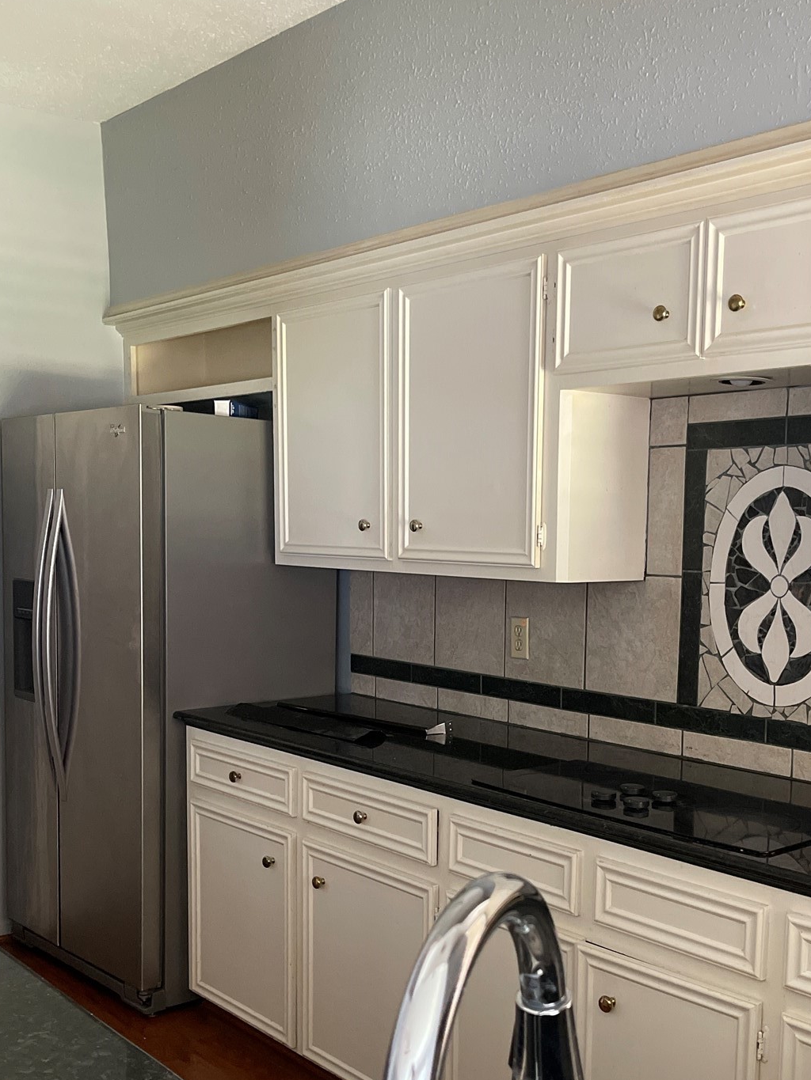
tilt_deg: -7.2
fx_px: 1218
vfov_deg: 47.4
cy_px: 673
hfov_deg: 36.8
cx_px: 465
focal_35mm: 39
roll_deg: -0.1
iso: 500
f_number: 1.6
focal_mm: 5.1
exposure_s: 1/60
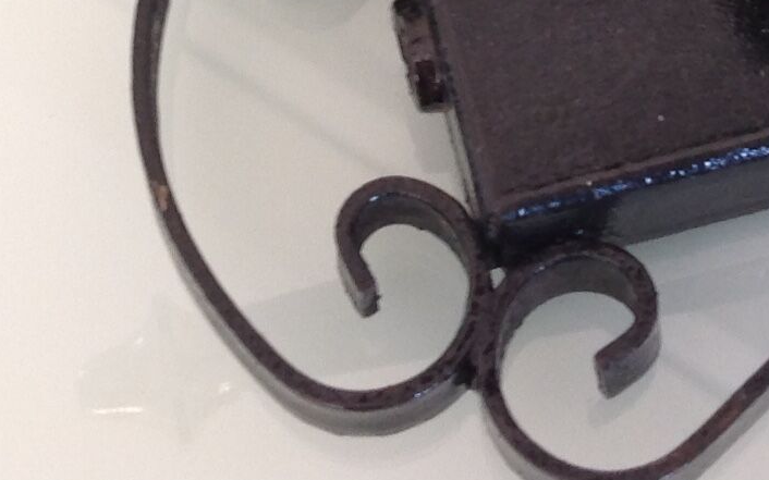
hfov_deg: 15.4
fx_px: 2850
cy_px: -557
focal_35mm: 136
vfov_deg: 8.9
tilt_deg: -59.0
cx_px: 430
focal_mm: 4.28
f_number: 2.4
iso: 50
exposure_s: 1/17
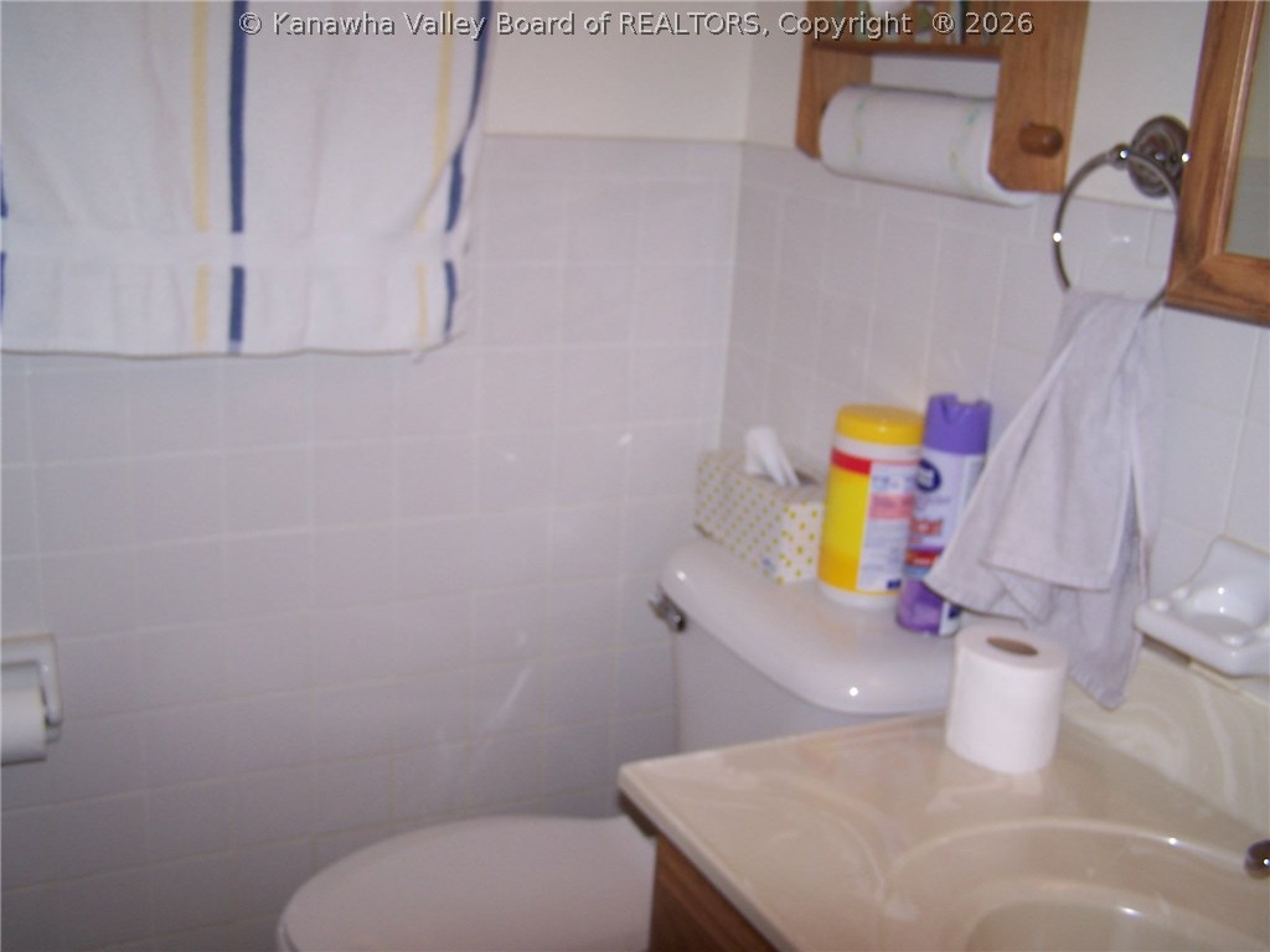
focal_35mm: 38
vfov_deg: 37.7
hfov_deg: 49.0
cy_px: 476
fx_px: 1394
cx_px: 635
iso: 80
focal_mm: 6.3
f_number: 2.8
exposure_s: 1/60
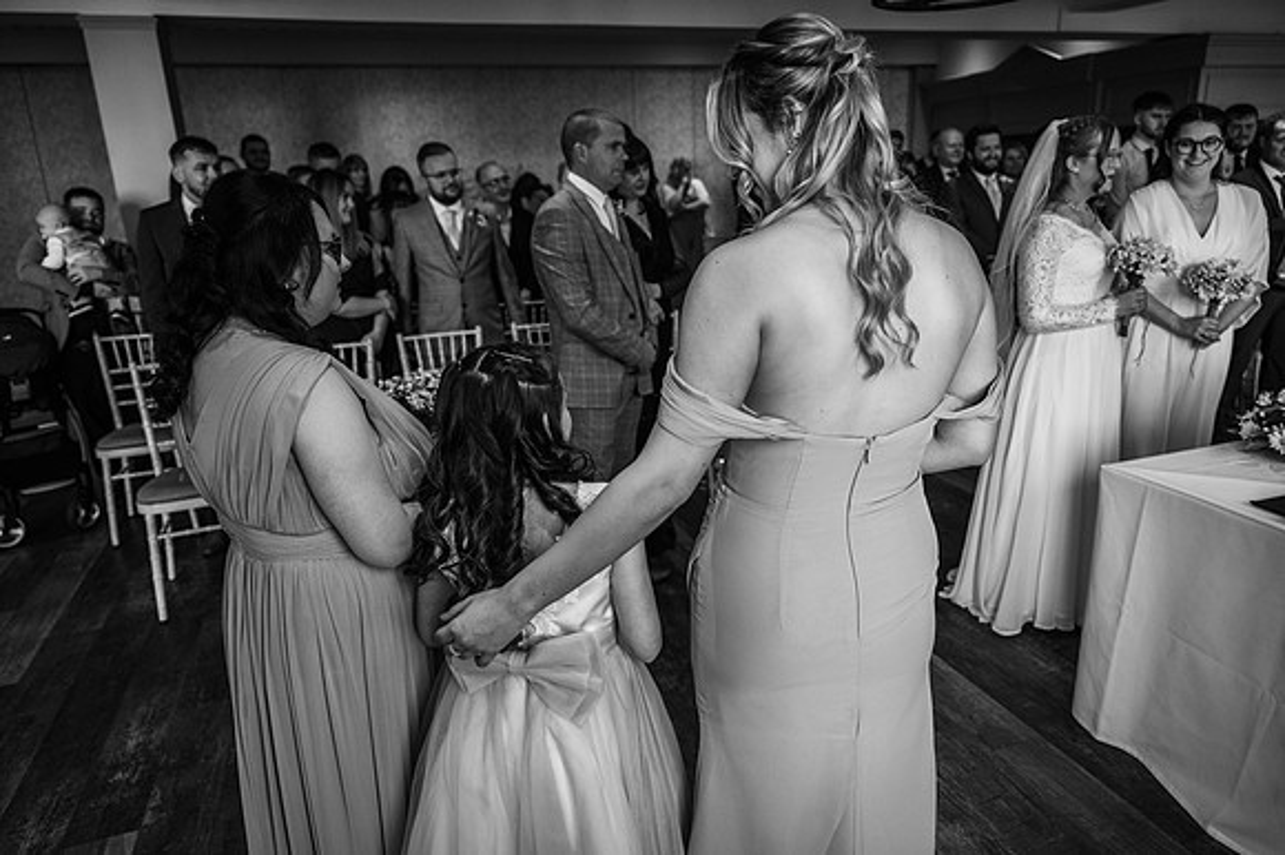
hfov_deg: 73.8
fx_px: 856
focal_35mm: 24
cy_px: 428
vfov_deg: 53.1
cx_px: 642
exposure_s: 1/200
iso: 560
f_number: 2.8
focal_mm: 24
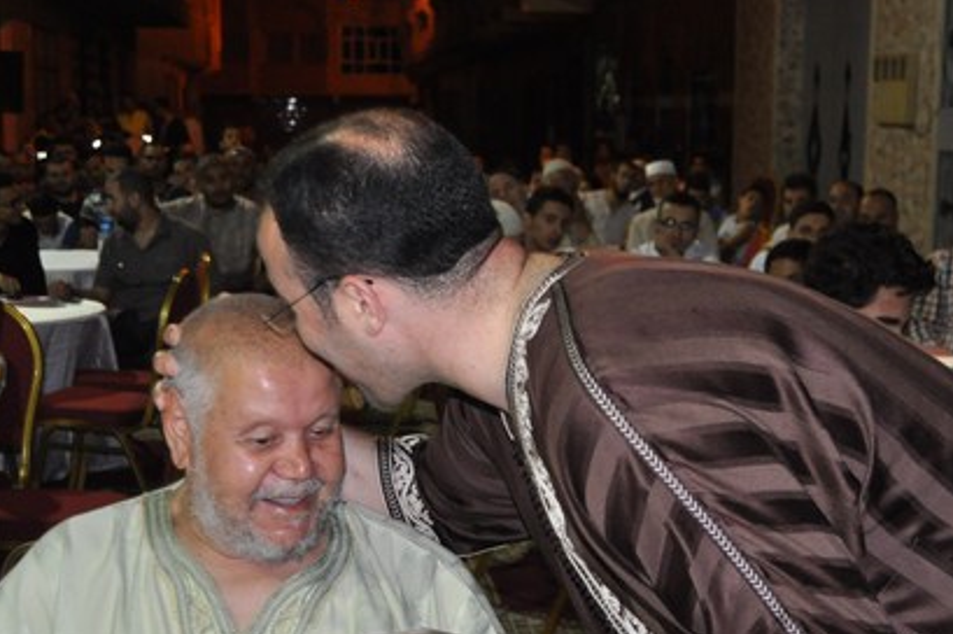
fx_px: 1613
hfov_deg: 32.9
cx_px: 513
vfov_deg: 22.1
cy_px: 435
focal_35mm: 61
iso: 800
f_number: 4
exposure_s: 1/60
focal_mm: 26
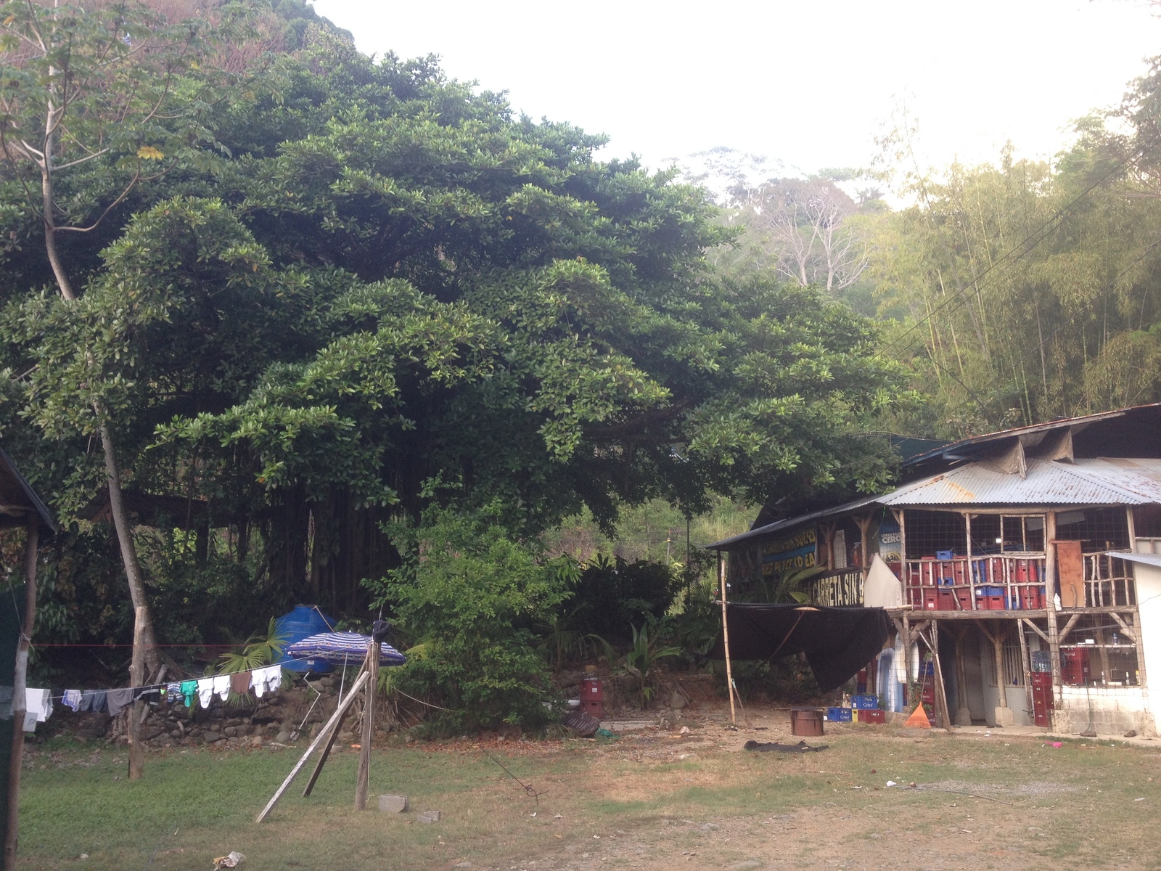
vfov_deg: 40.7
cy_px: 436
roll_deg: +0.4
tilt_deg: +6.7
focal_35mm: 35
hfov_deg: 52.6
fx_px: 1174
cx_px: 580
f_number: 2.4
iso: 50
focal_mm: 4.28
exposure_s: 1/146
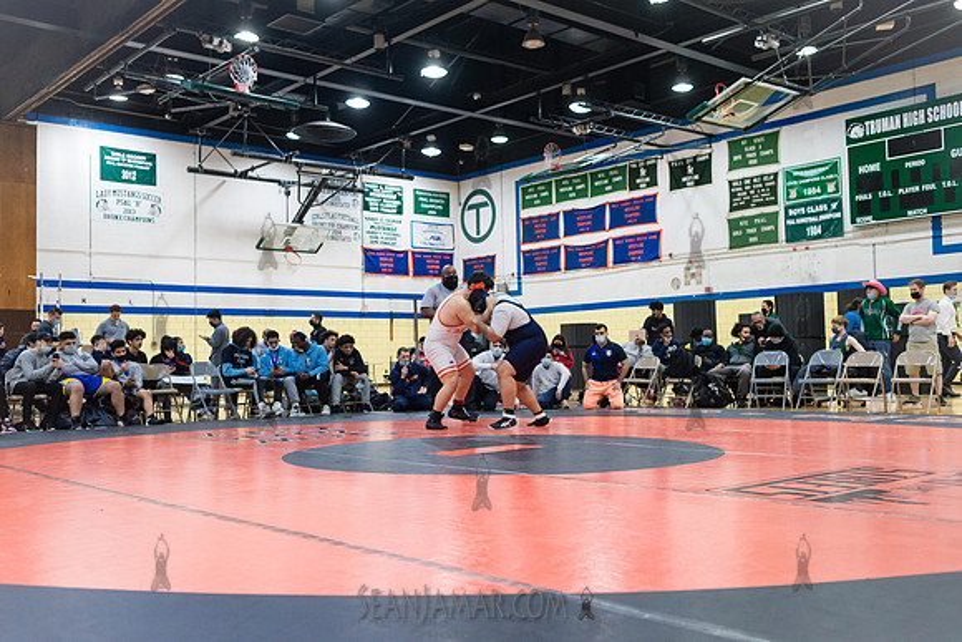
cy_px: 321
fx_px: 935
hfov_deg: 54.4
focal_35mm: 35
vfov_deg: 37.9
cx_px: 481
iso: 4000
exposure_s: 1/400
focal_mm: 35
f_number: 3.5
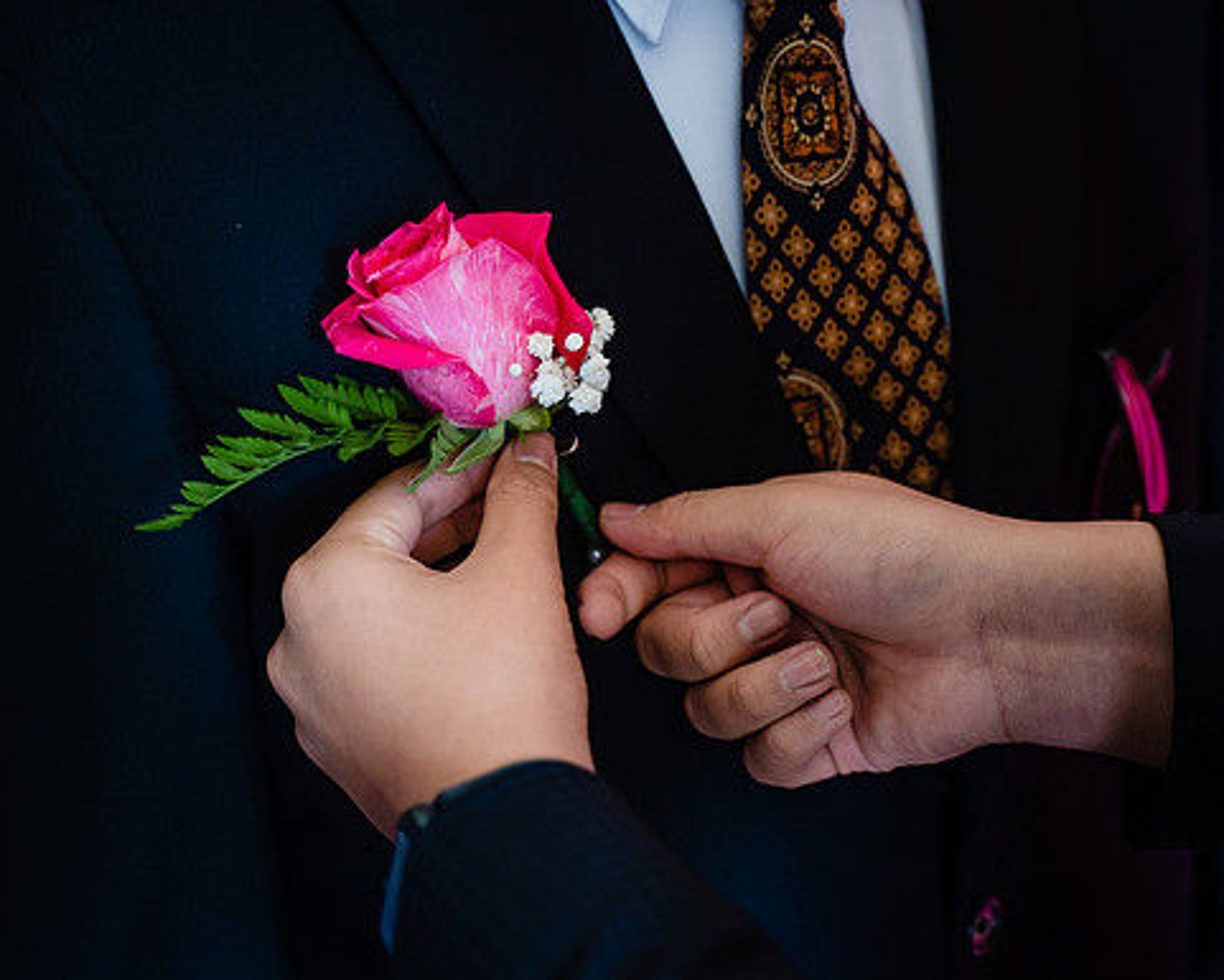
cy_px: 527
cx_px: 748
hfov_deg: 30.9
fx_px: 2210
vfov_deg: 25.0
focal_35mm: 61
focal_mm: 47
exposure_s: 1/200
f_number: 2.8
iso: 1600
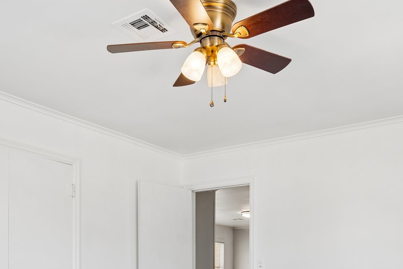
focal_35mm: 40
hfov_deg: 48.4
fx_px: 448
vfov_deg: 30.2
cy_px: 291
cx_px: 210
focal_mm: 16
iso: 200
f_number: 7.1
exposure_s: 1/50
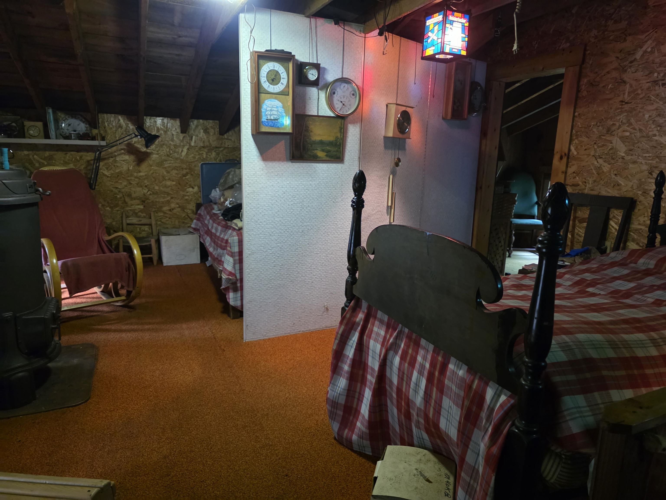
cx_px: 333
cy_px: 250
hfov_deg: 73.9
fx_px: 443
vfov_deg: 58.9
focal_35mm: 23
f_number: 1.7
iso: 1600
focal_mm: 6.3
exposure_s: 1/60
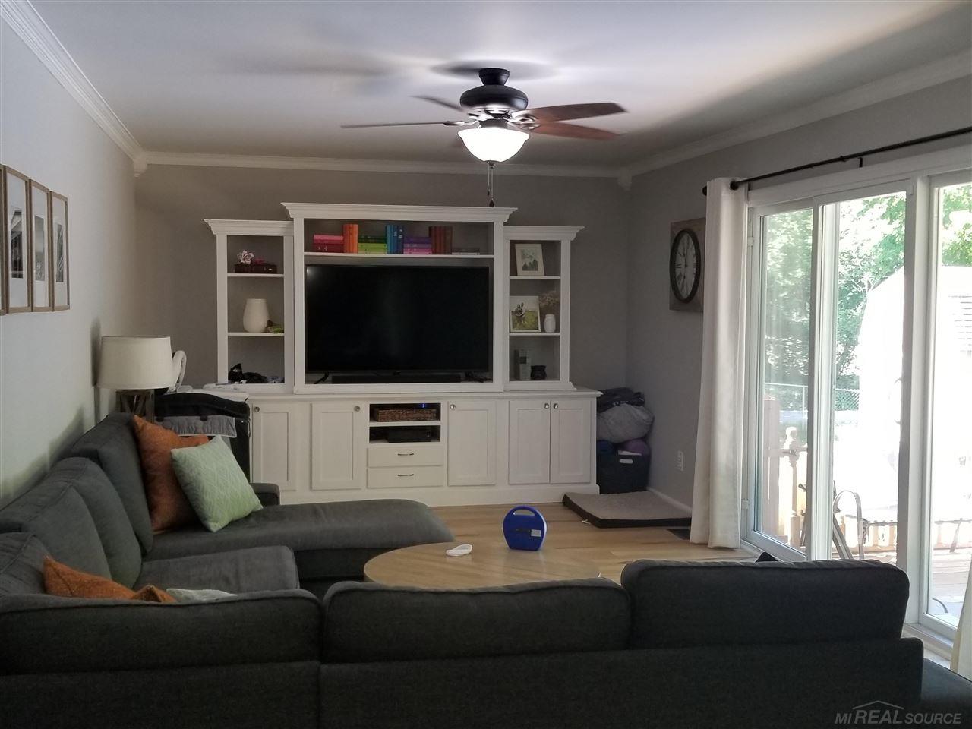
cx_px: 486
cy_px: 364
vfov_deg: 53.1
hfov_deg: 67.3
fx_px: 730
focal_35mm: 26
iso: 100
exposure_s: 1/60
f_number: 1.7
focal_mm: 4.3
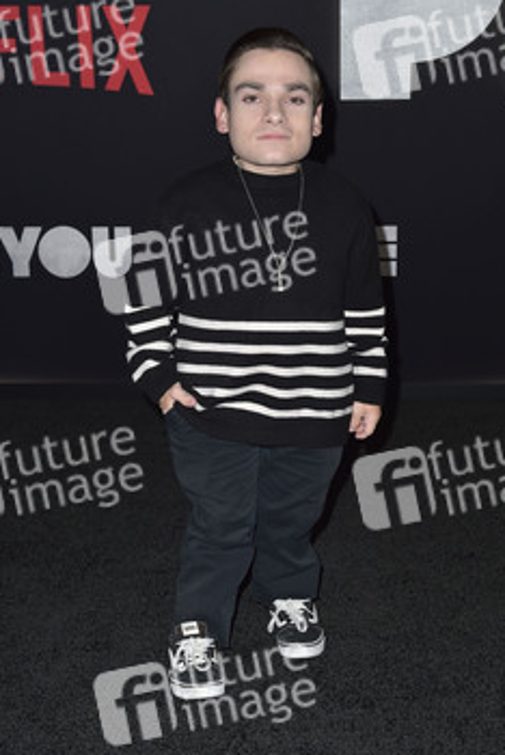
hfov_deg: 21.3
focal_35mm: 64
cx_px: 269
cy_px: 371
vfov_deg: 31.4
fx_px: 1344
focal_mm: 56
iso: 400
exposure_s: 1/250
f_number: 6.3
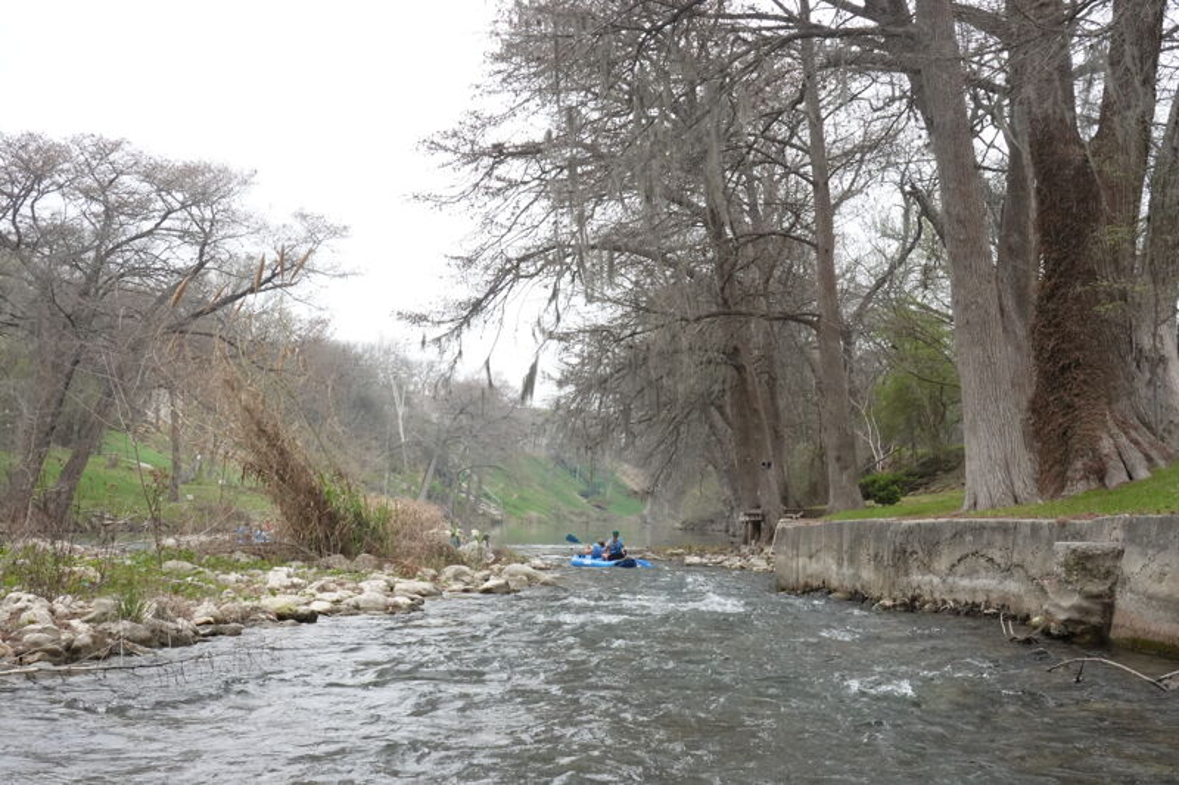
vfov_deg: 28.1
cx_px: 590
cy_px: 392
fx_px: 1572
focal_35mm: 48
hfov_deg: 41.1
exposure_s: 1/250
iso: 1600
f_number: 11
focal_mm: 17.88
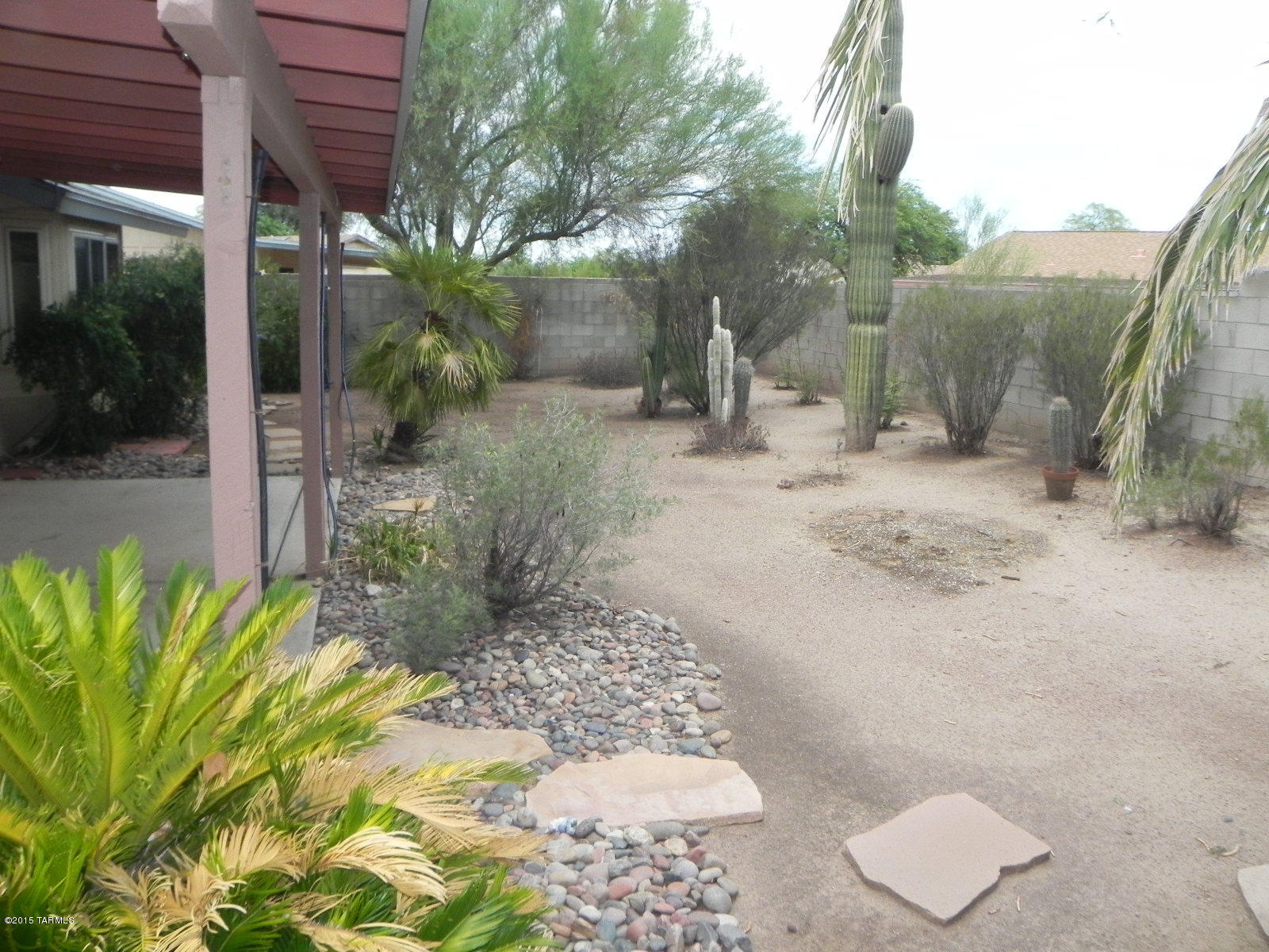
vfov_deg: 53.1
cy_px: 476
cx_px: 634
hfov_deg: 67.3
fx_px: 953
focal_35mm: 26
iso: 224
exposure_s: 1/293
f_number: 6.3
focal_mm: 4.6
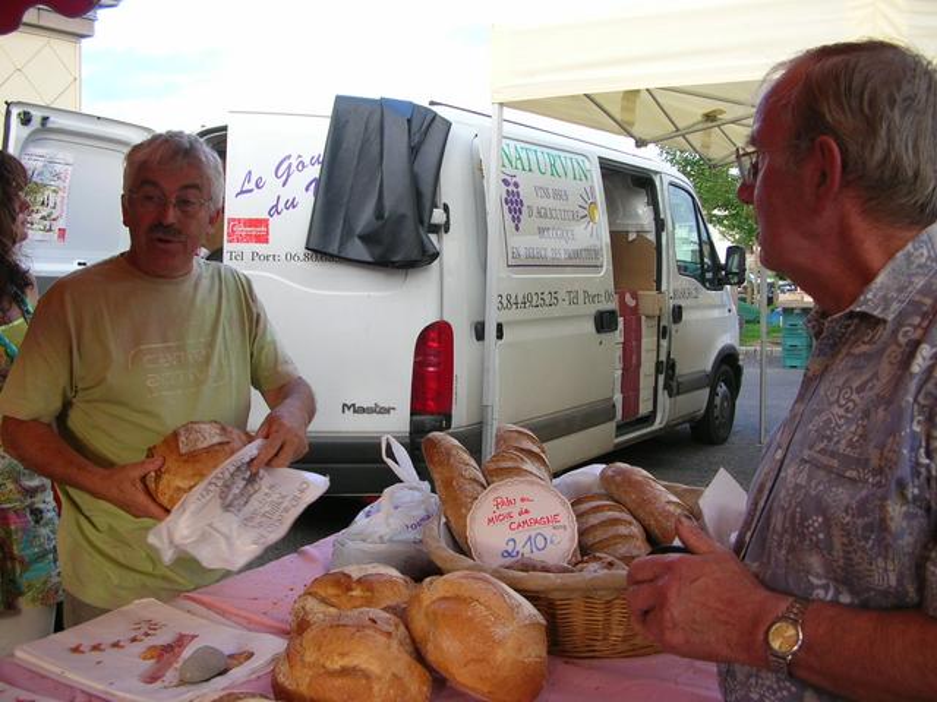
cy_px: 351
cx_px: 468
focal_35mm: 35
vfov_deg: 40.7
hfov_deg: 52.6
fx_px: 947
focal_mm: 5.8
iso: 50
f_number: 2.8
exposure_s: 1/88.3
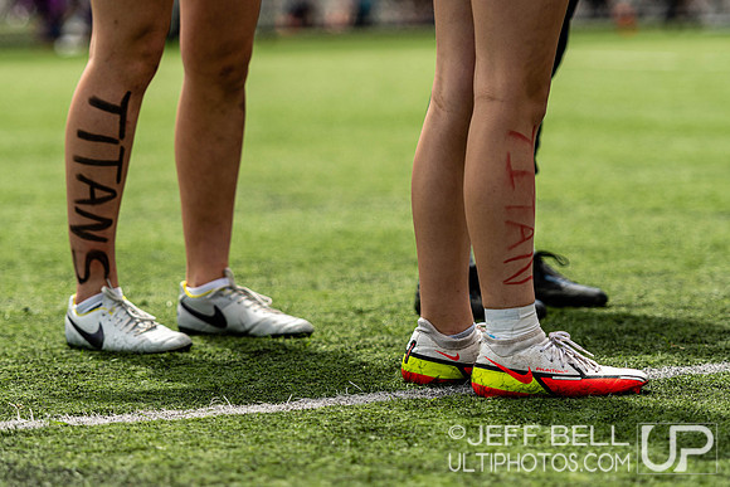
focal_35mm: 195
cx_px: 365
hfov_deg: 10.5
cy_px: 244
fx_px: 3955
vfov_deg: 7.0
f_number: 2.8
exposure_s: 1/1600
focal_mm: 130
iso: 100
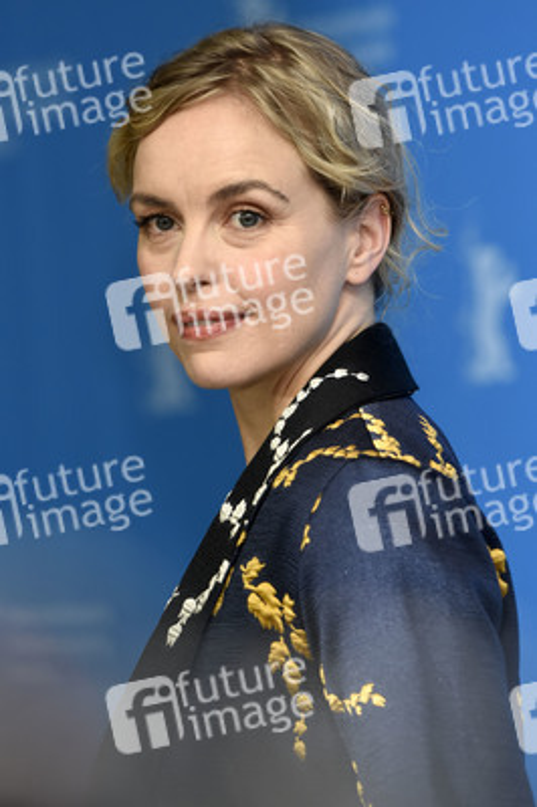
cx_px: 268
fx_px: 5715
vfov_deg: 8.1
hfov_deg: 5.4
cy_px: 404
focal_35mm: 255
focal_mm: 170
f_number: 3.5
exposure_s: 1/320
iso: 800
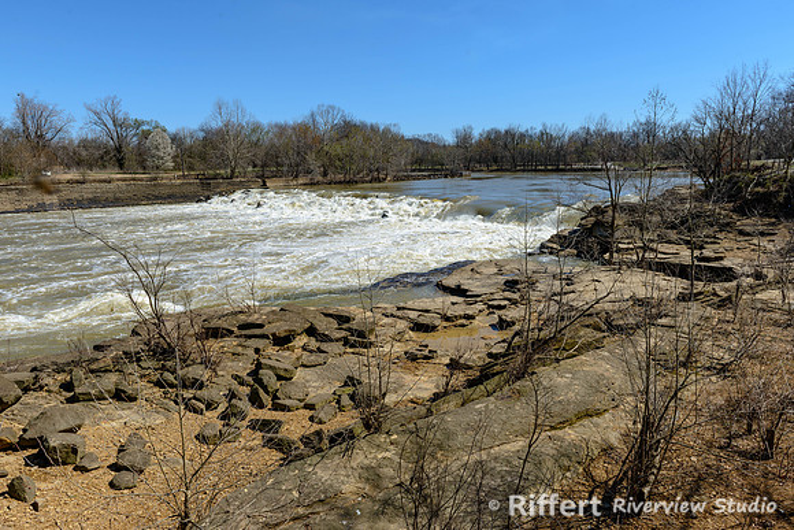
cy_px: 265
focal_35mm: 25
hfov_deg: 72.4
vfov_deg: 52.0
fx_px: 543
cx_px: 397
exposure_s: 1/320
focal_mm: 24
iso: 100
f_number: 10
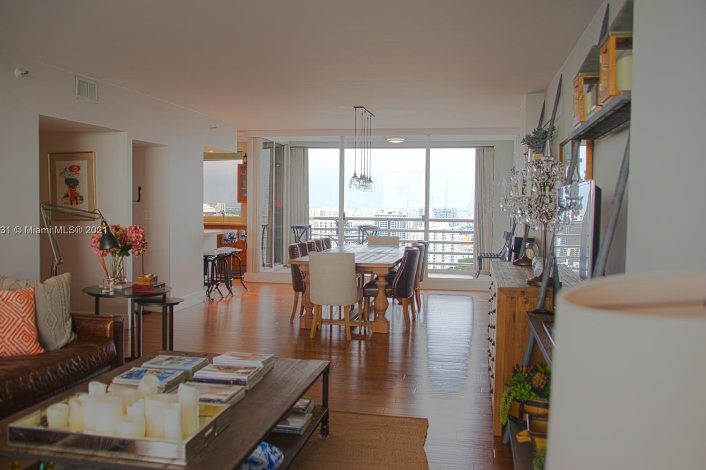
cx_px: 333
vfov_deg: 38.9
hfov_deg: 55.8
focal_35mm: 34
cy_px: 231
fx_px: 667
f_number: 5.6
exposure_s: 1/125
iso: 100
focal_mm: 32
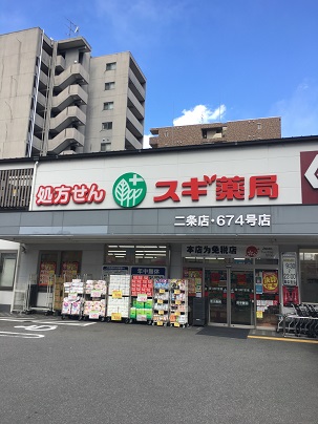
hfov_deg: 48.2
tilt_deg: +12.1
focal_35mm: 29
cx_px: 159
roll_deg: -1.8
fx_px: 355
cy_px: 212
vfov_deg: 61.7
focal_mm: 4.15
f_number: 2.2
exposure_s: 1/538
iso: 25
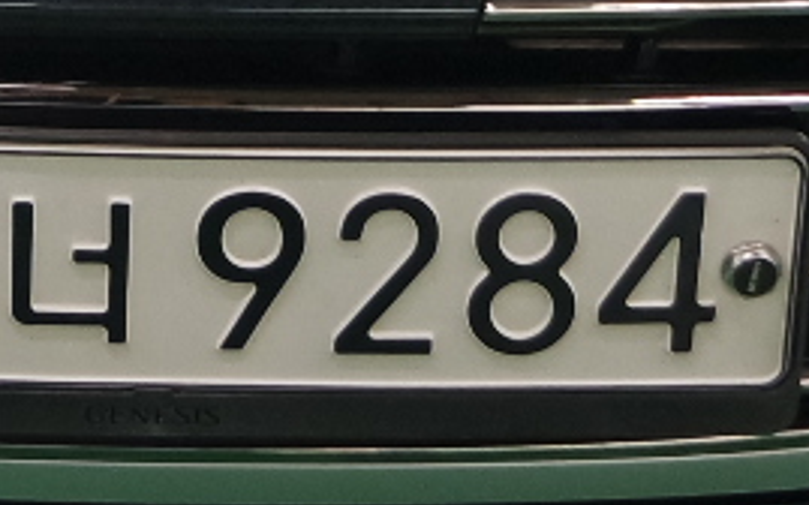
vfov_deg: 8.1
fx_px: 3461
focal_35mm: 157
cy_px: -403
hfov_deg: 13.1
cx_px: -36
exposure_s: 1/30
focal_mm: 16
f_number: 3.5
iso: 800
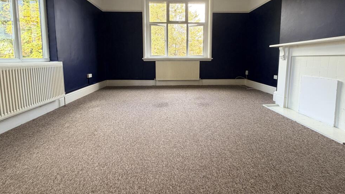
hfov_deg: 99.4
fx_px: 146
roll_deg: +0.1
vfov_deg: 66.0
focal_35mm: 16
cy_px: 71
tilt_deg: -3.2
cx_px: 174
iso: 200
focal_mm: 2.22
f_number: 2.2
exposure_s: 1/121
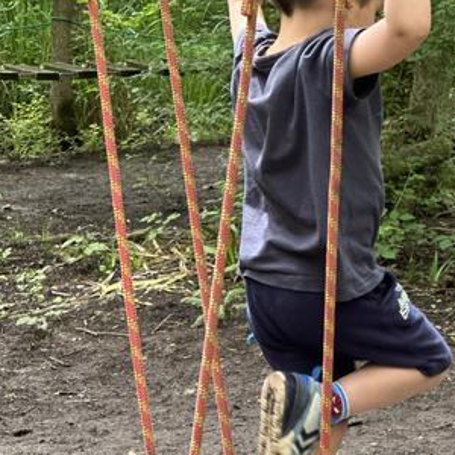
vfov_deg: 12.8
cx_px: 259
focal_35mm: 136
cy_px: 247
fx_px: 2022
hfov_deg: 12.8
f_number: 2.8
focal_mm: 9
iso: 250
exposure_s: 1/100
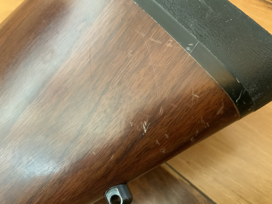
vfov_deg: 48.2
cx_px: 136
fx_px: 228
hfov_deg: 61.7
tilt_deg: -65.2
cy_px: 102
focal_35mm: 29
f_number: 1.8
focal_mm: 3
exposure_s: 1/30
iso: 320
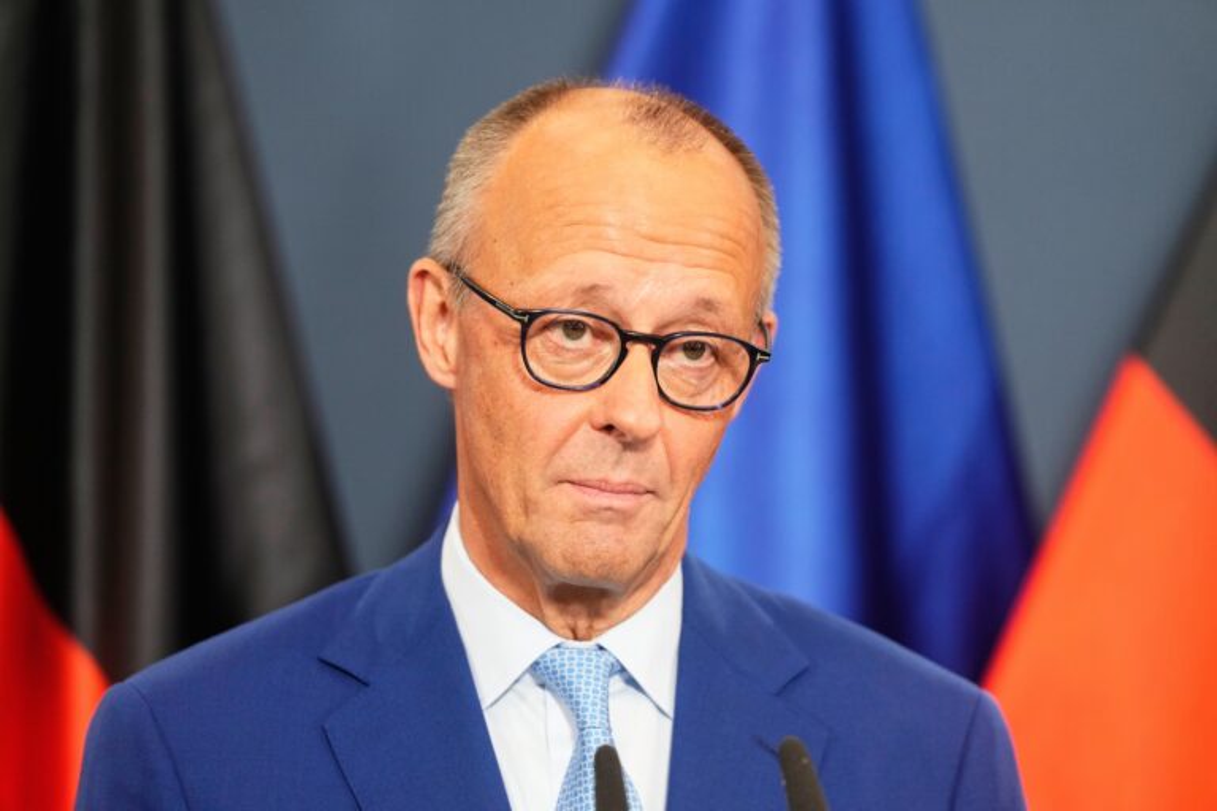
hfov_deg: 6.9
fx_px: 10141
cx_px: 608
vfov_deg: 4.6
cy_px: 406
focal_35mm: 300
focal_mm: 300
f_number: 2.8
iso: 2000
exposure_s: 1/320
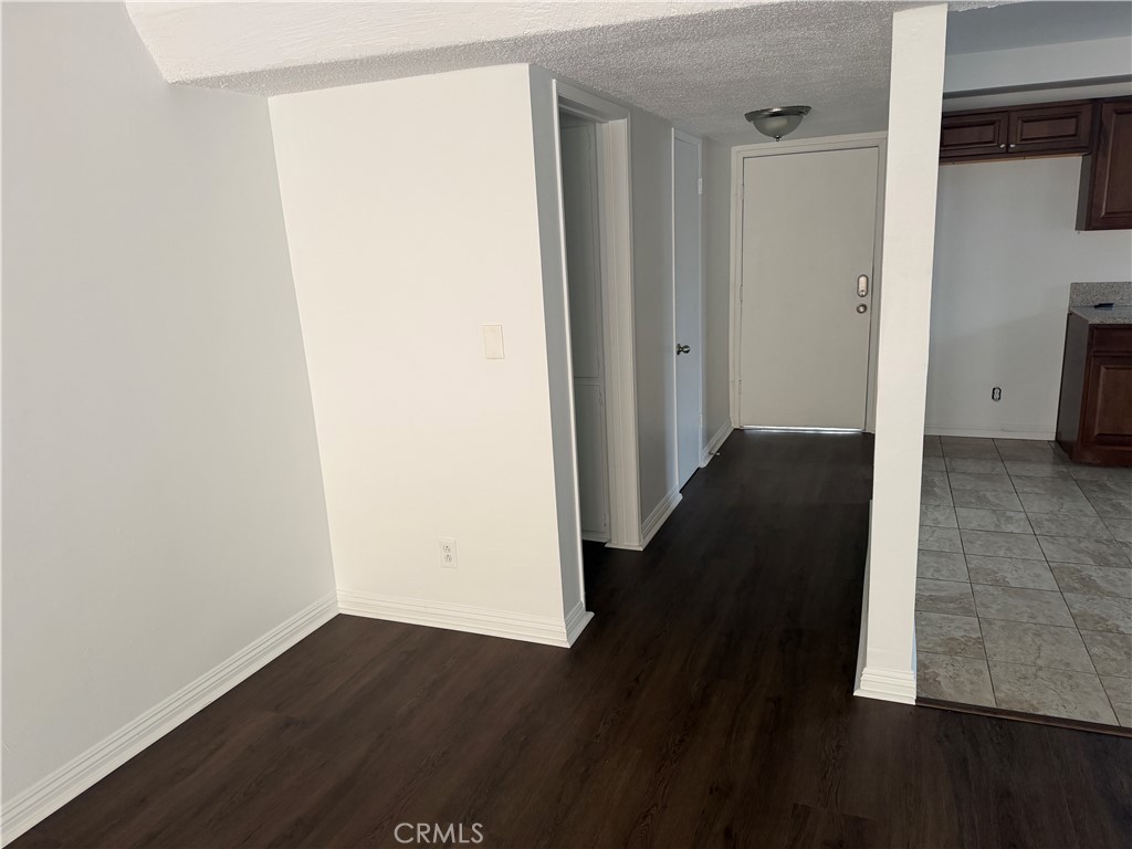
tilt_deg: -13.0
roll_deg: +3.5
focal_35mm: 24
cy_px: 424
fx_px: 785
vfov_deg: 56.8
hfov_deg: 71.6
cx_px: 566
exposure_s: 1/80
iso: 200
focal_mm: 6.76
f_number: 1.78
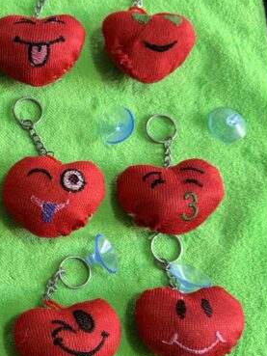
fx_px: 534
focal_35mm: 52
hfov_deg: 26.5
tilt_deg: -76.2
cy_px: 206
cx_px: -4
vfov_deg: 36.7
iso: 100
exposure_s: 1/100
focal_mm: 6.76
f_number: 1.78
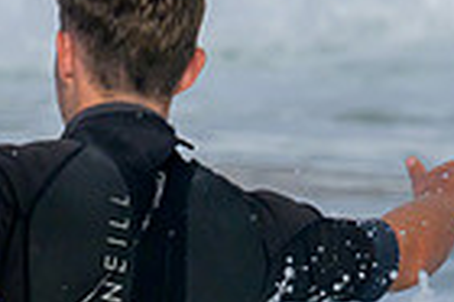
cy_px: 481
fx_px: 38671
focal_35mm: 3070
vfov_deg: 0.4
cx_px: -6
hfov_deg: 0.7
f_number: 11
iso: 450
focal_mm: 530
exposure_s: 1/1600
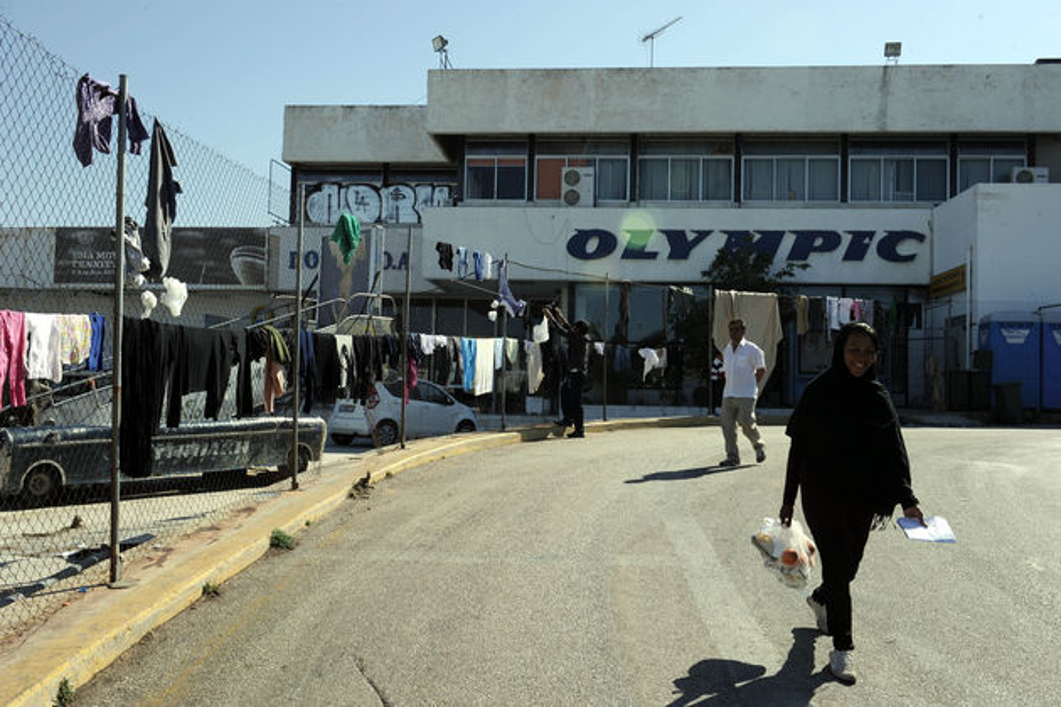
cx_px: 530
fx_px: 943
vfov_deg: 41.1
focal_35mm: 32
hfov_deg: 58.7
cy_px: 354
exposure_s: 1/200
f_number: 16
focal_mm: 32
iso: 200
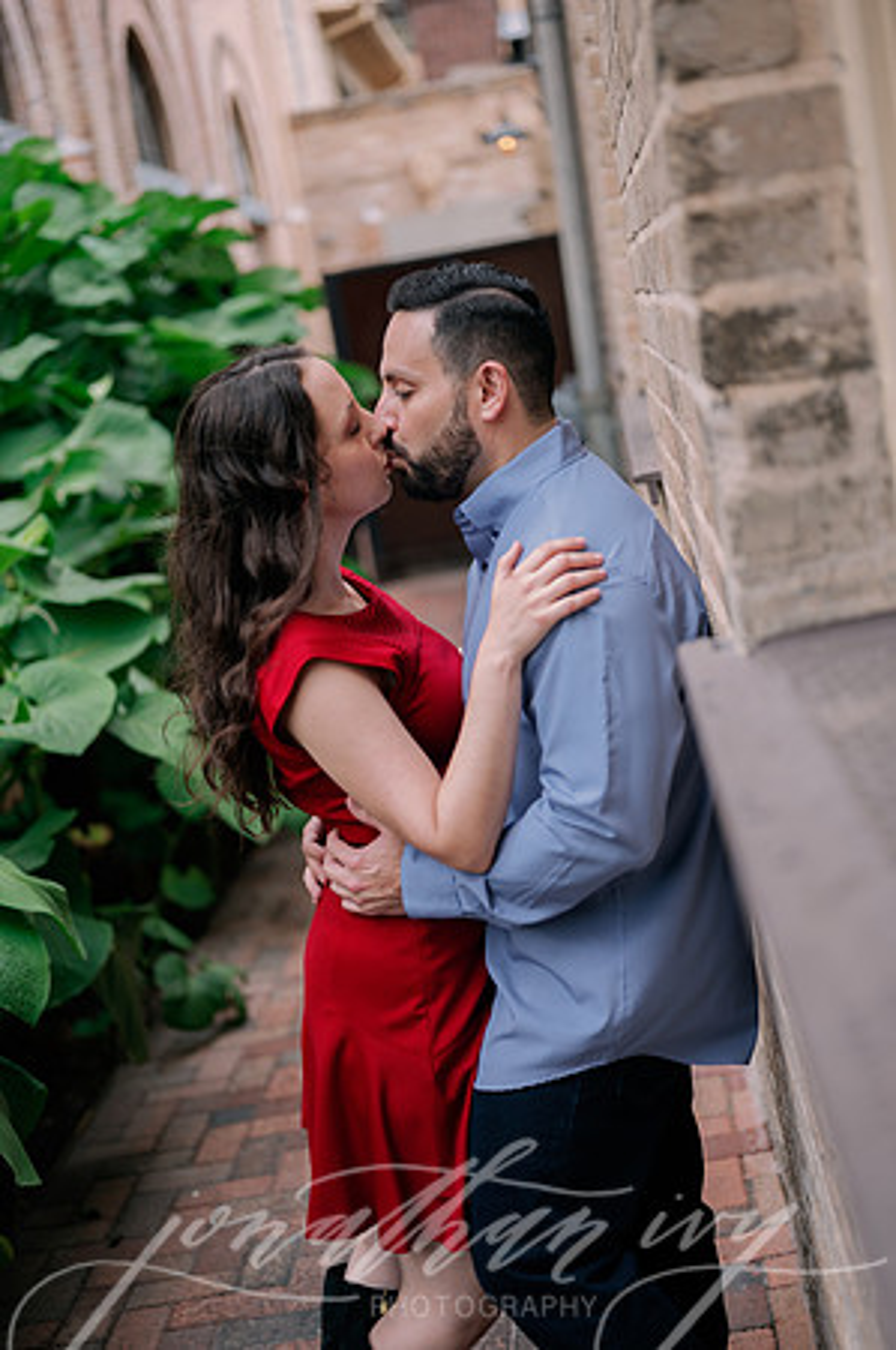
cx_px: 448
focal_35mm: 50
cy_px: 675
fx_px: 1871
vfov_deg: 39.6
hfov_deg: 26.9
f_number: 2
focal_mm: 50
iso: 320
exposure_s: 1/200
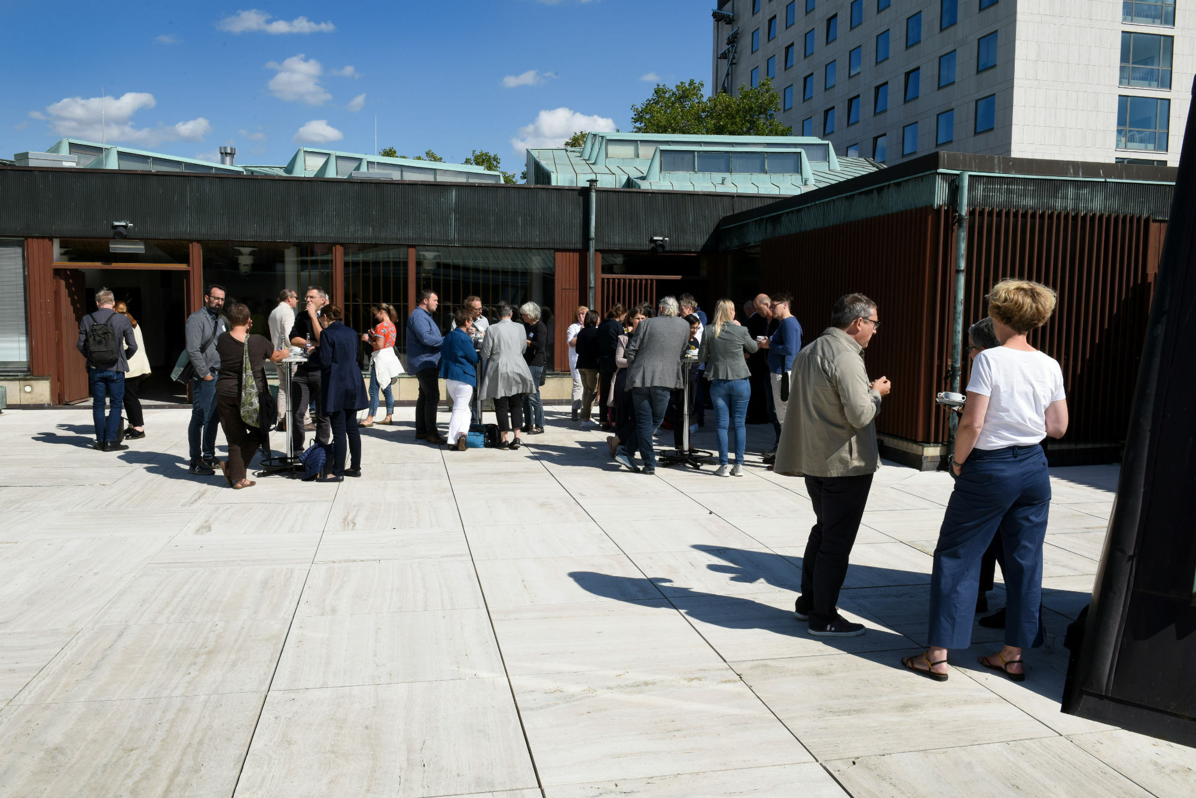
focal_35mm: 29
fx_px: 964
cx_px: 598
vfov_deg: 45.0
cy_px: 399
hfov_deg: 63.6
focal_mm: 29
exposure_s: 1/125
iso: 200
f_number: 20
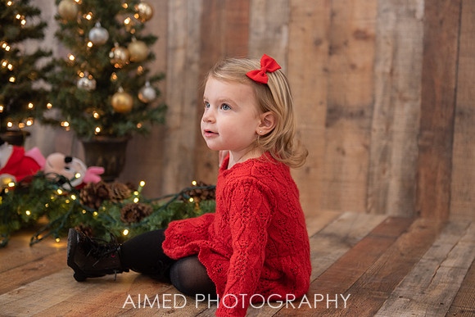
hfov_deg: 32.1
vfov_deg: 21.7
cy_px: 158
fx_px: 826
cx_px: 248
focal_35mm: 63
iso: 500
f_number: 2.8
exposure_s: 1/200
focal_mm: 58
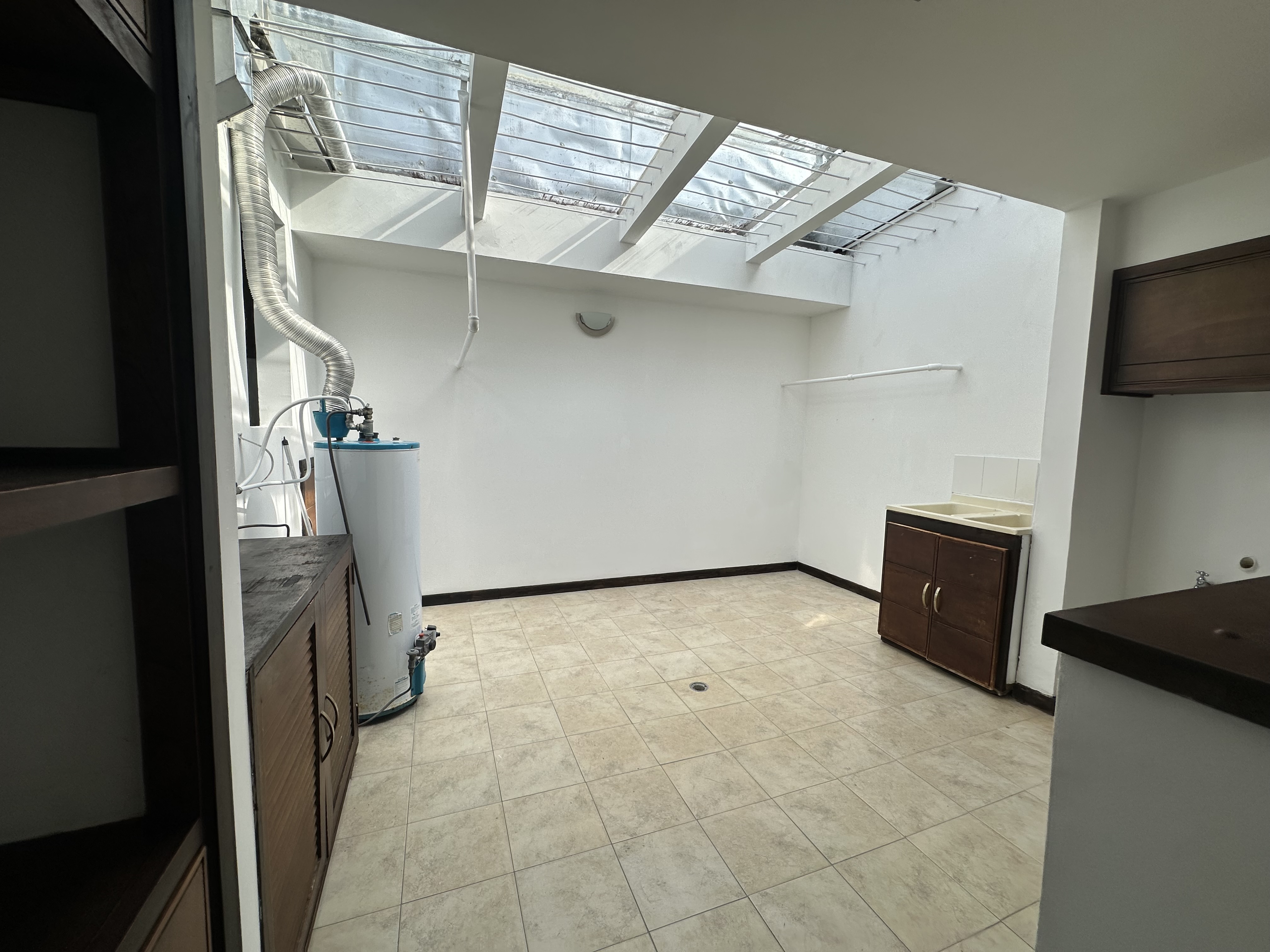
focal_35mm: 14
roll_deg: -2.7
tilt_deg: -2.7
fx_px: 514
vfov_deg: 85.7
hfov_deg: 102.1
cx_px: 635
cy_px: 476
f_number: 2.2
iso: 40
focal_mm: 2.22
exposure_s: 1/537
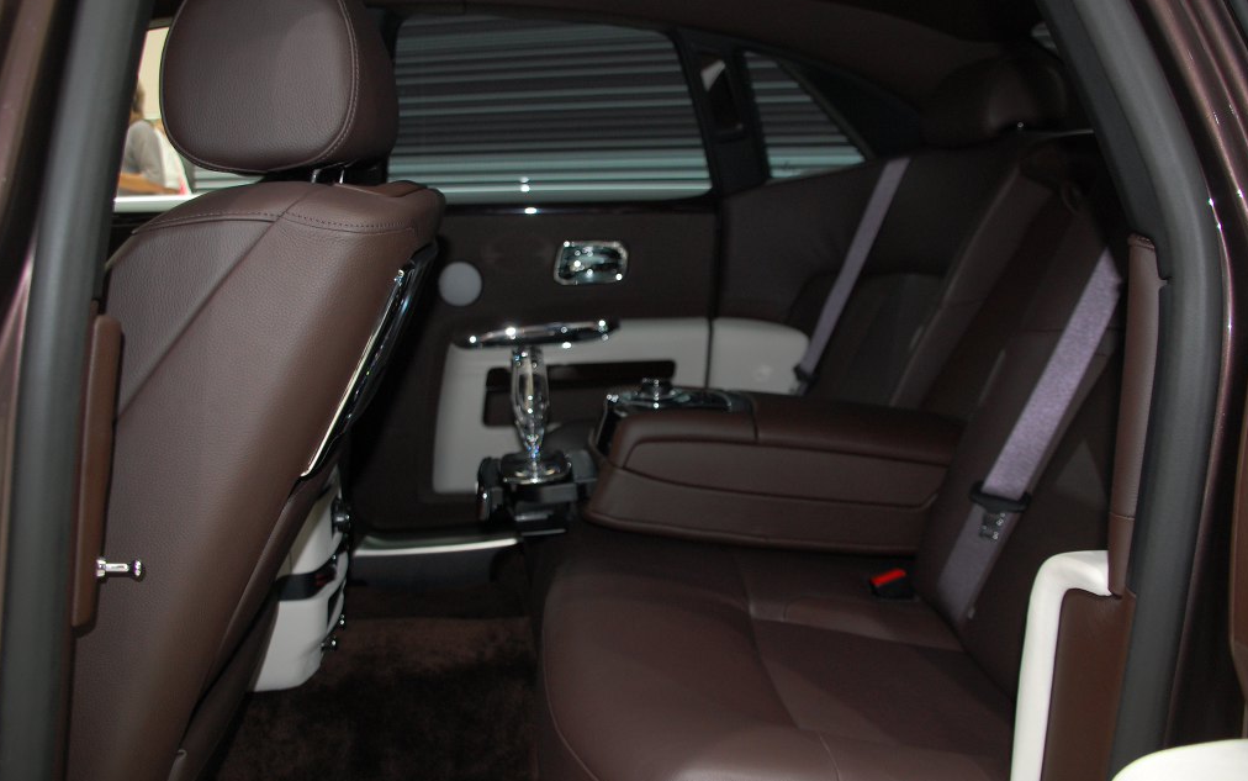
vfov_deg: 37.3
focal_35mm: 34
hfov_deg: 56.7
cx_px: 623
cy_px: 381
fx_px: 1157
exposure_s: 1/60
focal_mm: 22
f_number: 4
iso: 400
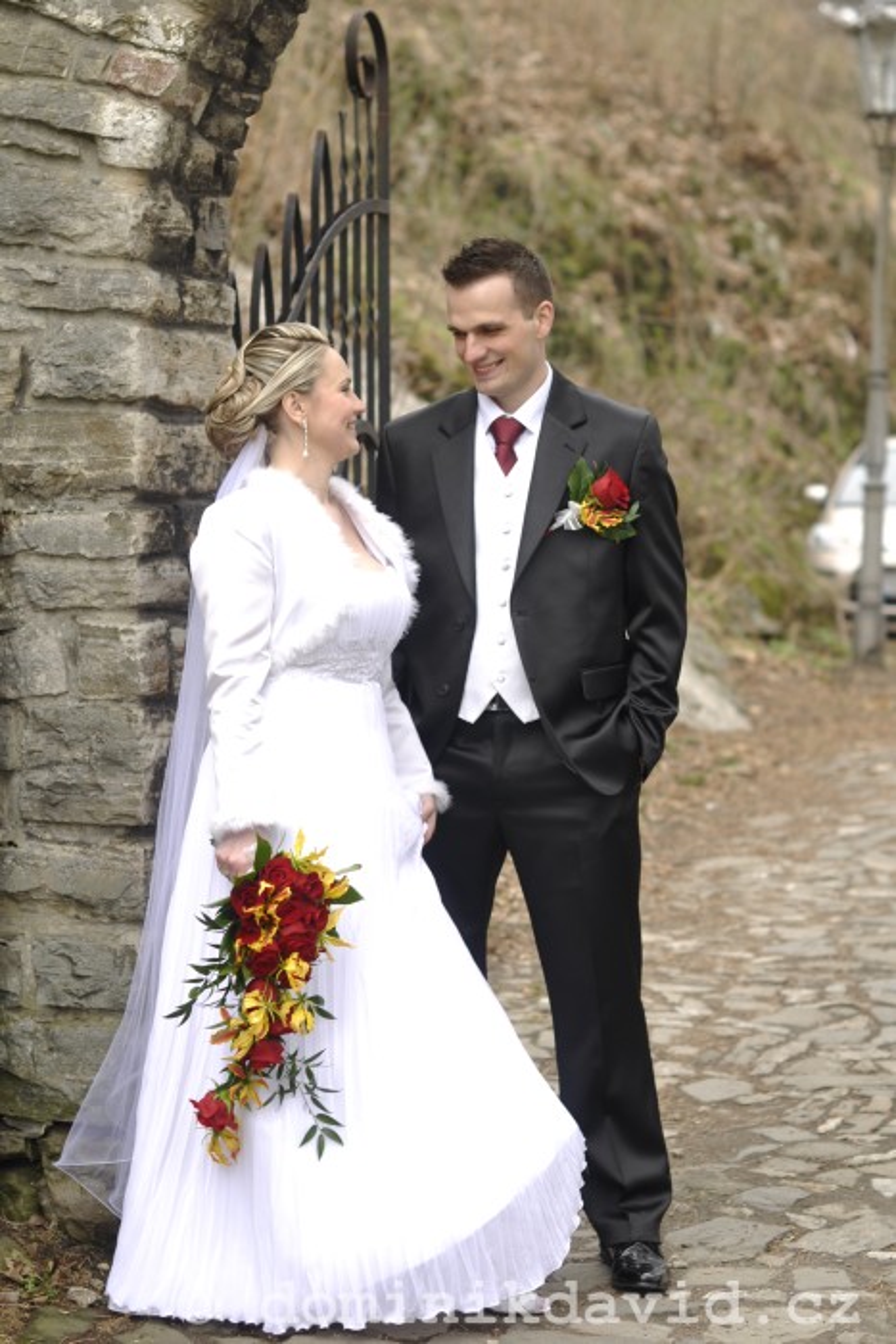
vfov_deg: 27.0
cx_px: 448
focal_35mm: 75
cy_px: 672
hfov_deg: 18.2
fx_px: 2798
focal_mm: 50
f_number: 2.8
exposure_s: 1/80
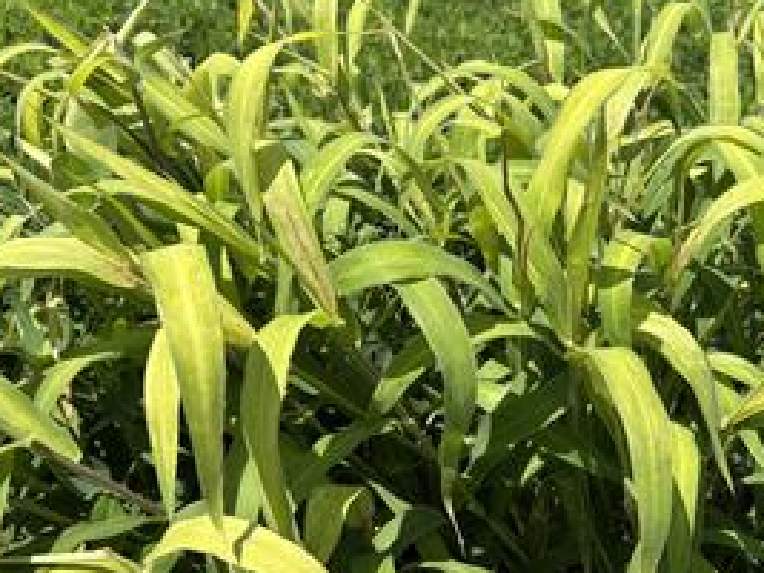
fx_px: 860
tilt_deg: -18.9
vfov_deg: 36.8
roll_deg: -2.5
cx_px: 395
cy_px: 255
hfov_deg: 47.9
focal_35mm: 39
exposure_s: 1/2933
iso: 50
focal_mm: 5.96
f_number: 1.6
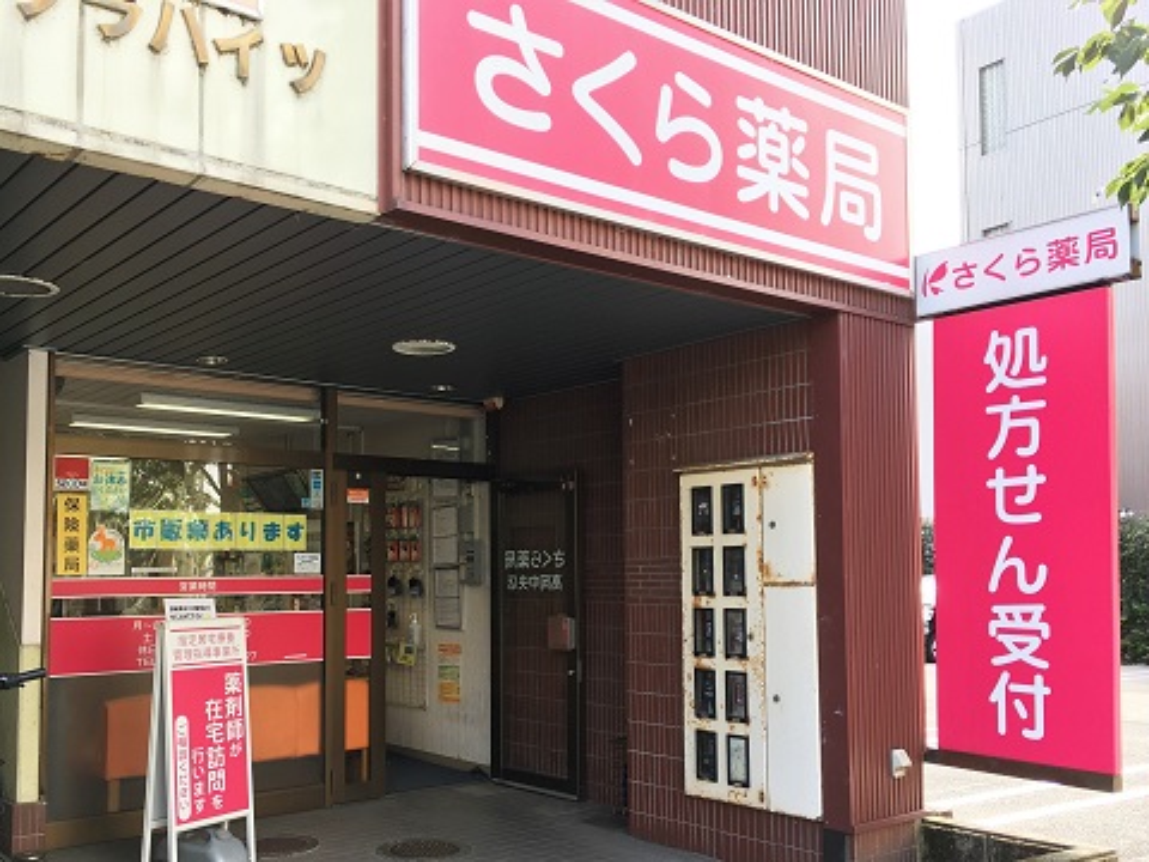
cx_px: 574
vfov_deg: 48.2
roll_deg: -0.6
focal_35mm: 29
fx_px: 963
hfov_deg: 61.7
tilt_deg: +3.5
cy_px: 431
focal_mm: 4.15
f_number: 2.2
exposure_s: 1/137
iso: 25
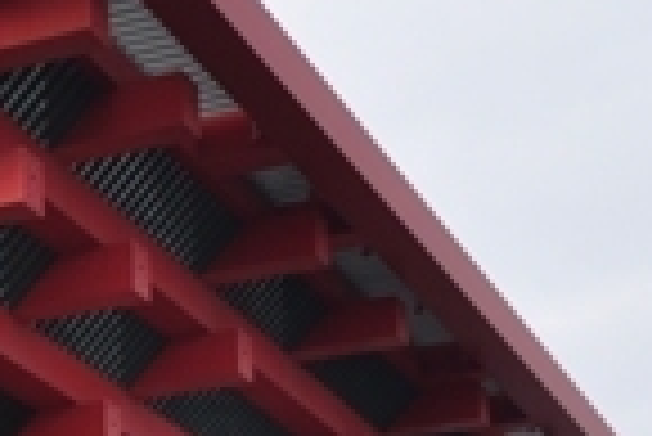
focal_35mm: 132
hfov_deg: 13.5
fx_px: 2393
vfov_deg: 9.9
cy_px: 771
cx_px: -603
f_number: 9
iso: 200
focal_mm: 20
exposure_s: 1/100
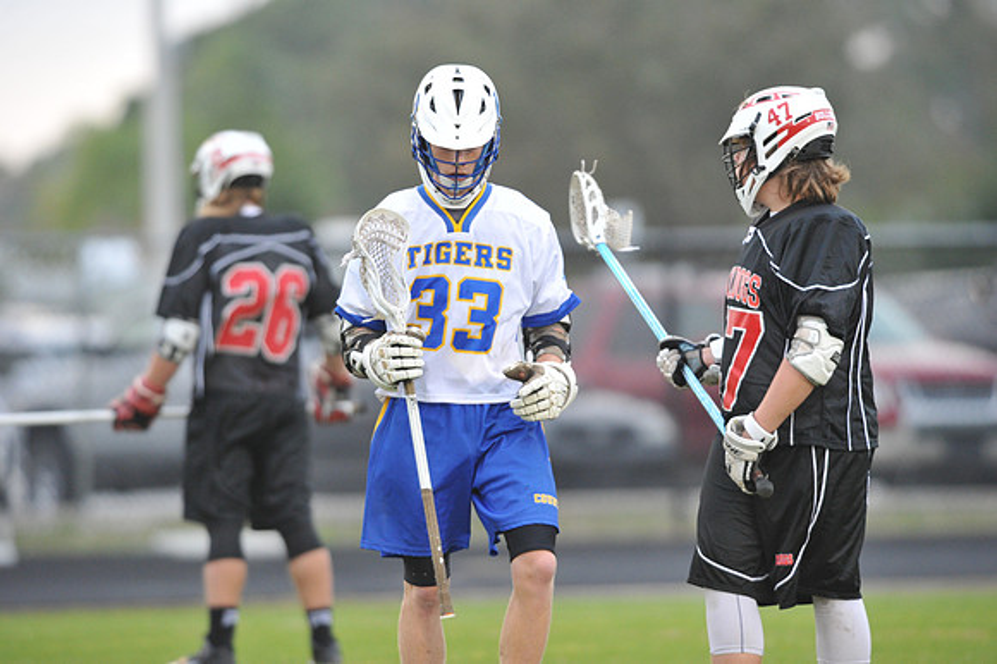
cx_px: 498
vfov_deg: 2.7
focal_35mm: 500
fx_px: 13839
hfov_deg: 4.1
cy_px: 332
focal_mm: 500
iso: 3200
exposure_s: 1/400
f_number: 4.8
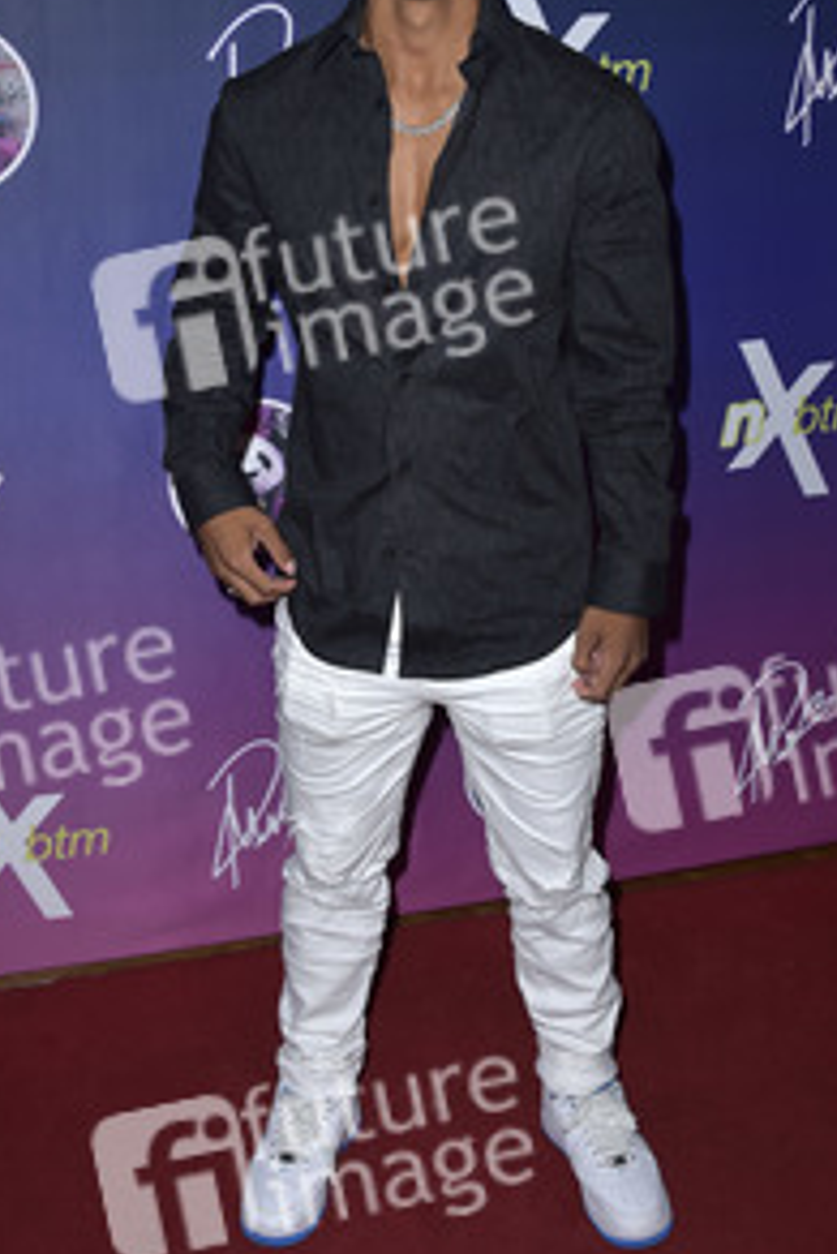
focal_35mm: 48
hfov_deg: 28.1
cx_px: 440
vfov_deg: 40.9
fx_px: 1672
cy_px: 515
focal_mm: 35
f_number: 6.3
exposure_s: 1/250
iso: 320
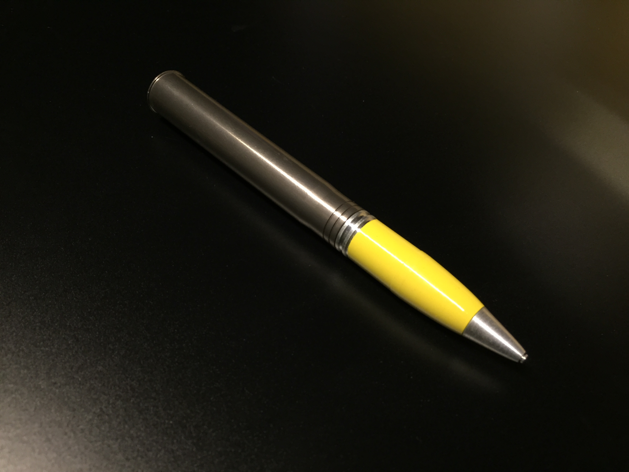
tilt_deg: -44.2
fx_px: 527
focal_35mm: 29
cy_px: 236
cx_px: 314
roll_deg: -1.8
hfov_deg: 61.7
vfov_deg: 48.2
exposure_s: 1/30
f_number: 2.2
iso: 125
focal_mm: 4.15
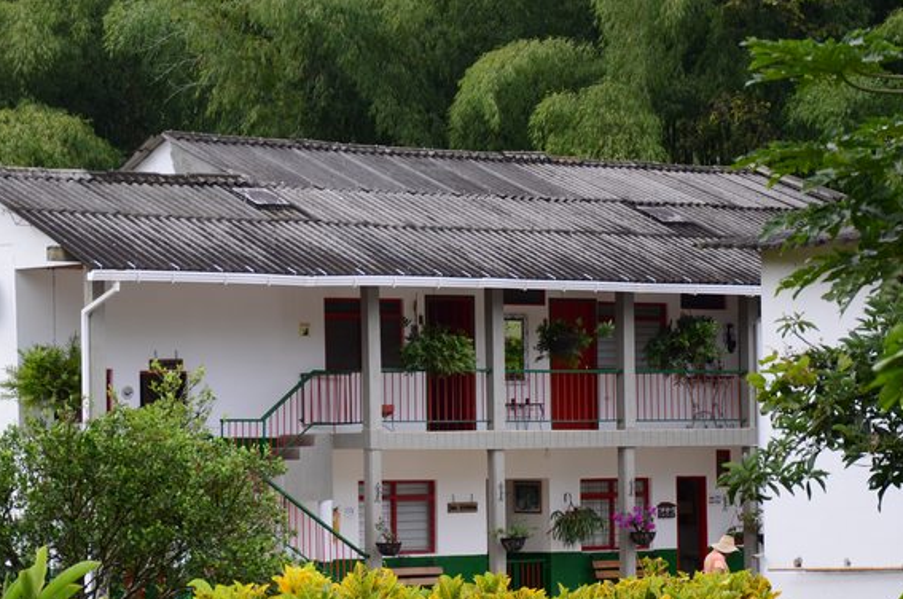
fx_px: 3456
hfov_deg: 14.9
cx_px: 326
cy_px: 421
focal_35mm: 138
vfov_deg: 9.9
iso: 200
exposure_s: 1/160
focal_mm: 58
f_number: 5
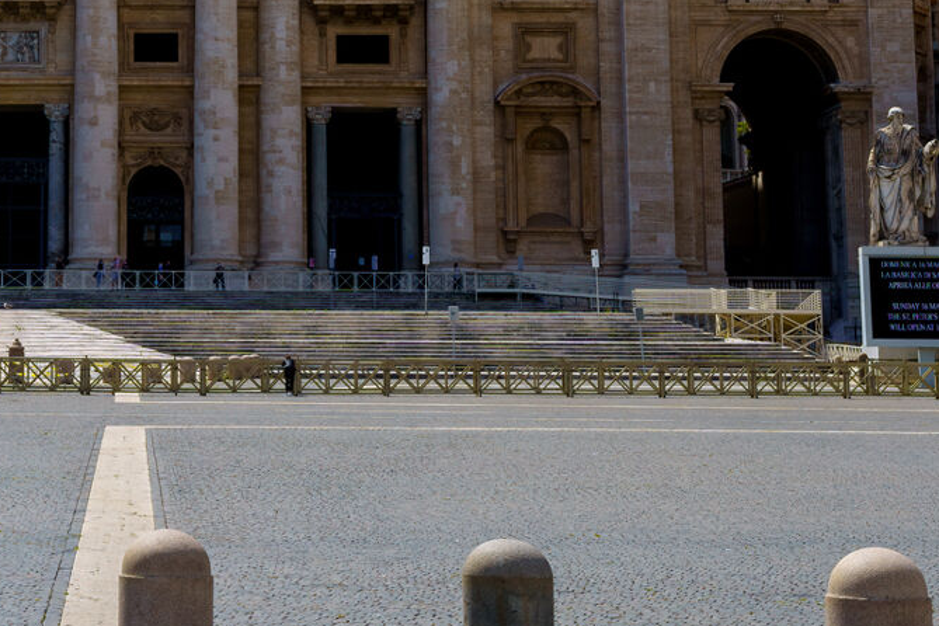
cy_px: -163
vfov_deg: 12.8
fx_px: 2712
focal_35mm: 104
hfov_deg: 19.2
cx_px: 58
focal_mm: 29
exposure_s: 1/200
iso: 100
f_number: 10
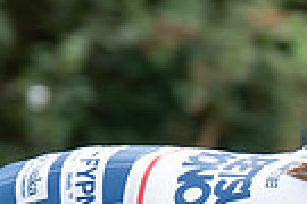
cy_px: 372
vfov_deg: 1.4
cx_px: 397
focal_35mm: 974
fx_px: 8305
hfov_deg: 2.1
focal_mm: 108
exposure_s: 1/1000
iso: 500
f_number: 4
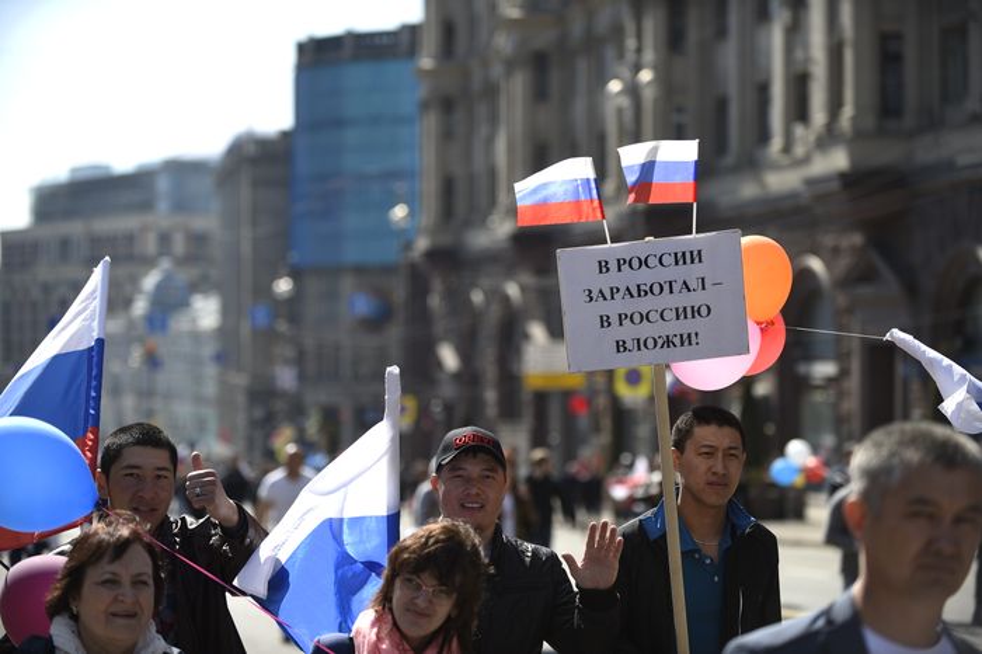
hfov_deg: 20.8
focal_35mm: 98
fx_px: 2672
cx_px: 491
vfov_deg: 13.9
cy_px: 327
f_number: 2.8
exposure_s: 1/640
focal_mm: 98
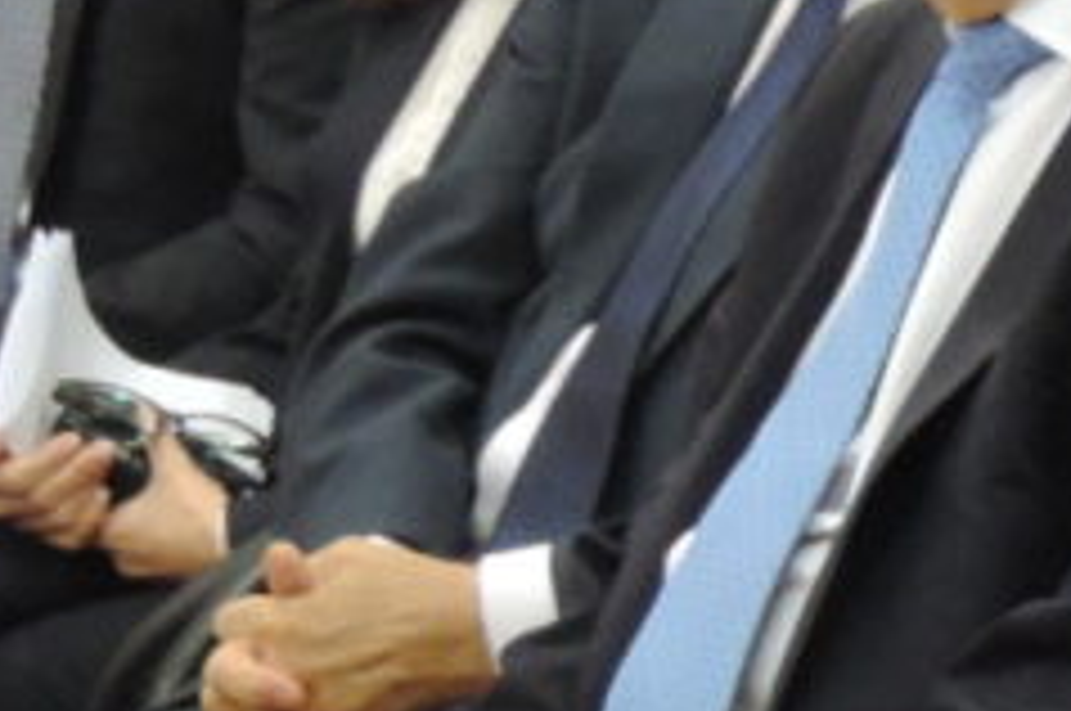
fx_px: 9982
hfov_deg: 6.1
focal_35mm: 336
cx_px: 1642
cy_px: 405
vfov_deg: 4.1
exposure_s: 1/20
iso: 800
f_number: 3.9
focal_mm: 13.3
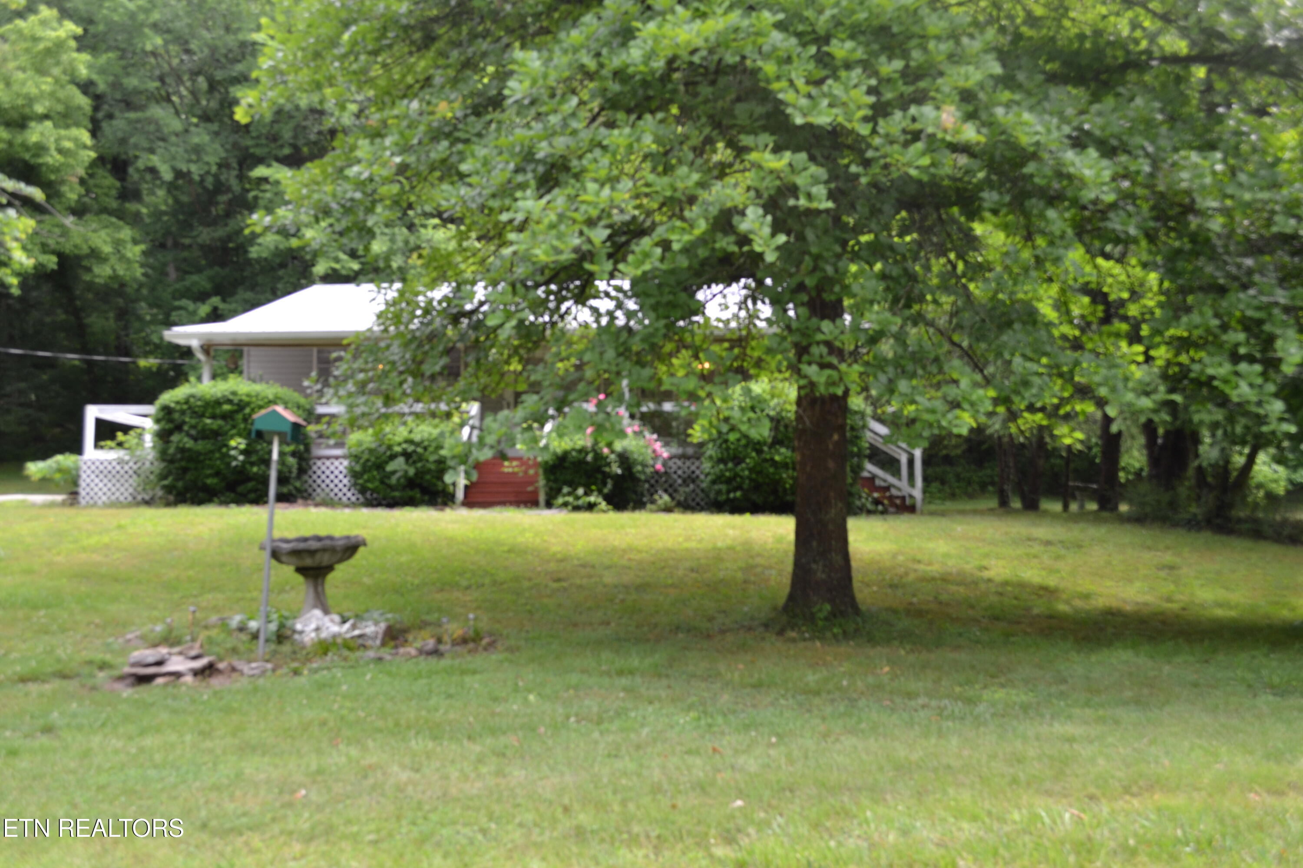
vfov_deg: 40.0
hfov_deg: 57.2
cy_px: 434
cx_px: 652
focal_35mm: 33
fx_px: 1194
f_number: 5.6
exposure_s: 1/125
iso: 220
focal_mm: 22
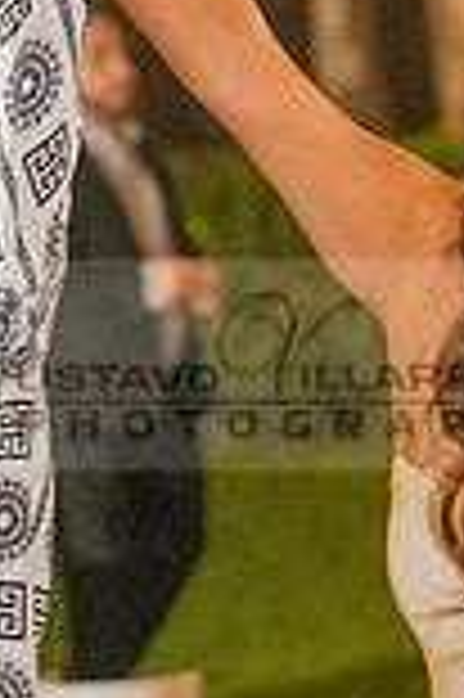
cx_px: 234
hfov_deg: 5.2
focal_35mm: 265
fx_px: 5134
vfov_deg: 7.8
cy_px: 365
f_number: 4
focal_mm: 91
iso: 3200
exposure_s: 1/250
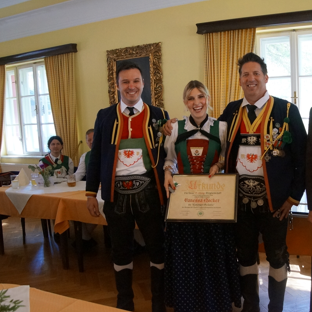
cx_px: 210
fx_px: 357
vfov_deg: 47.2
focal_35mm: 35
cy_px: 158
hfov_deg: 46.4
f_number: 4
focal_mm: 18
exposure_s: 1/160
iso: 2500
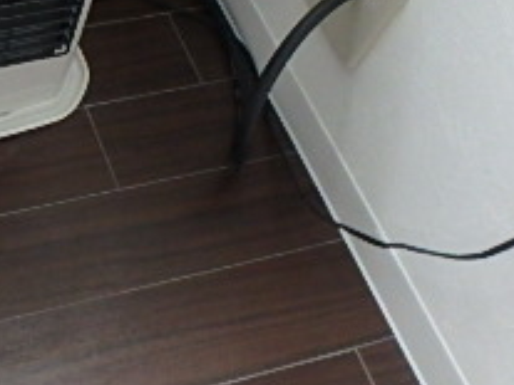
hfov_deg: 27.2
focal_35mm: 65
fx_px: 965
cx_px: -60
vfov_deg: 21.3
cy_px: -52
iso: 640
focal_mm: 3.7
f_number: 3.5
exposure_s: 1/30
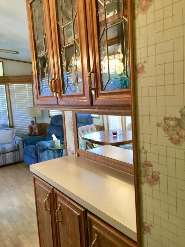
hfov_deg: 48.2
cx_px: 92
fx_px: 207
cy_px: 124
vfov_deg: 61.7
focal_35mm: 29
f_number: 2.2
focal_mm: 4.15
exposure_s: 1/15
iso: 50
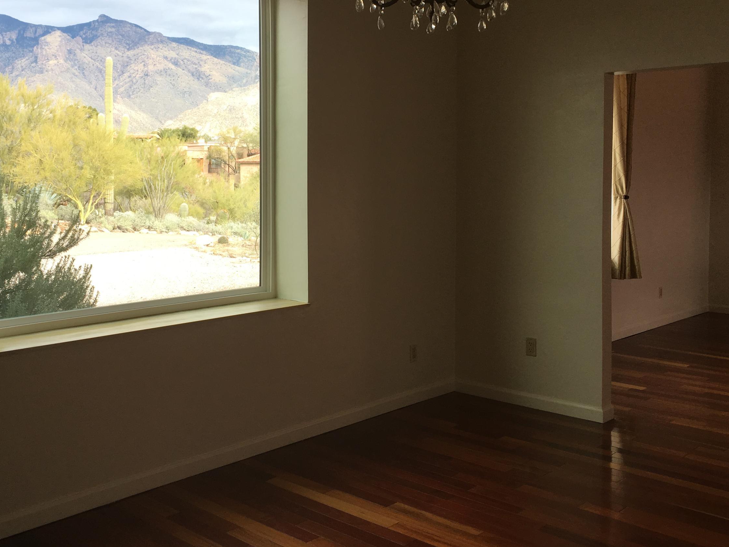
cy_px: 206
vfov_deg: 36.6
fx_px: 821
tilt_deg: -1.6
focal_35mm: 39
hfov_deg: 47.7
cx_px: 317
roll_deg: +0.7
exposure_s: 1/143
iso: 25
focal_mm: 4.15
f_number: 2.2
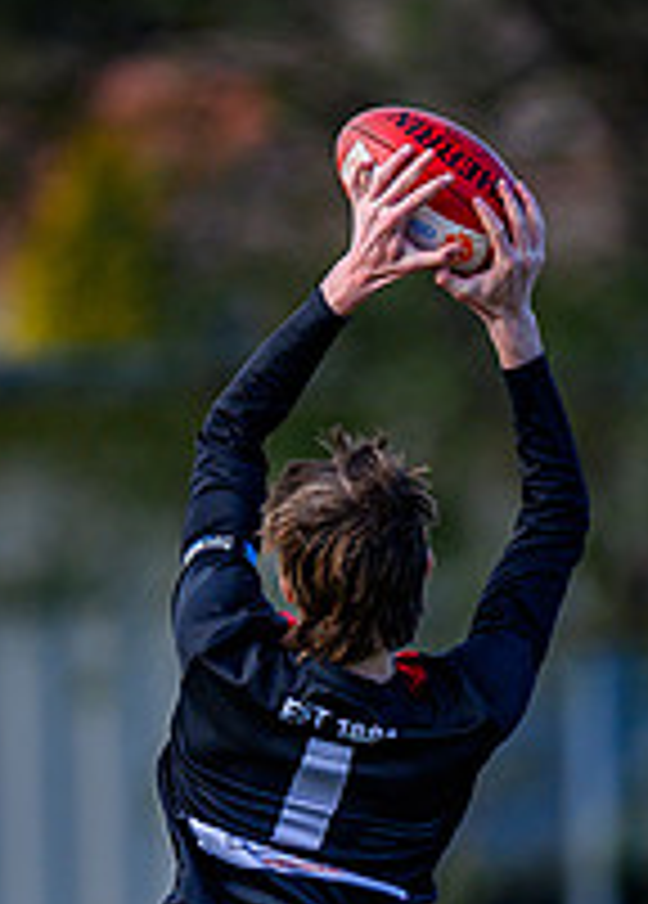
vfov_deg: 1.2
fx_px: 44692
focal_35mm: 1738
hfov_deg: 0.8
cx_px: 549
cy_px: 946
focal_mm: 500
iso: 220
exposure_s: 1/1600
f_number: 4
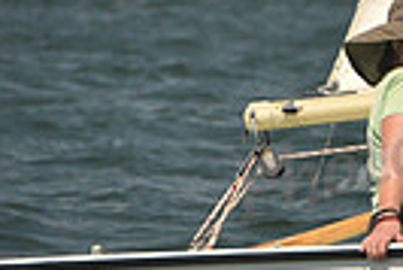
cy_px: 256
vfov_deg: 1.6
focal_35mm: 870
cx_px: 821
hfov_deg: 2.4
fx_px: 9750
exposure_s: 1/1000
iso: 320
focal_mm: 200
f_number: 7.1
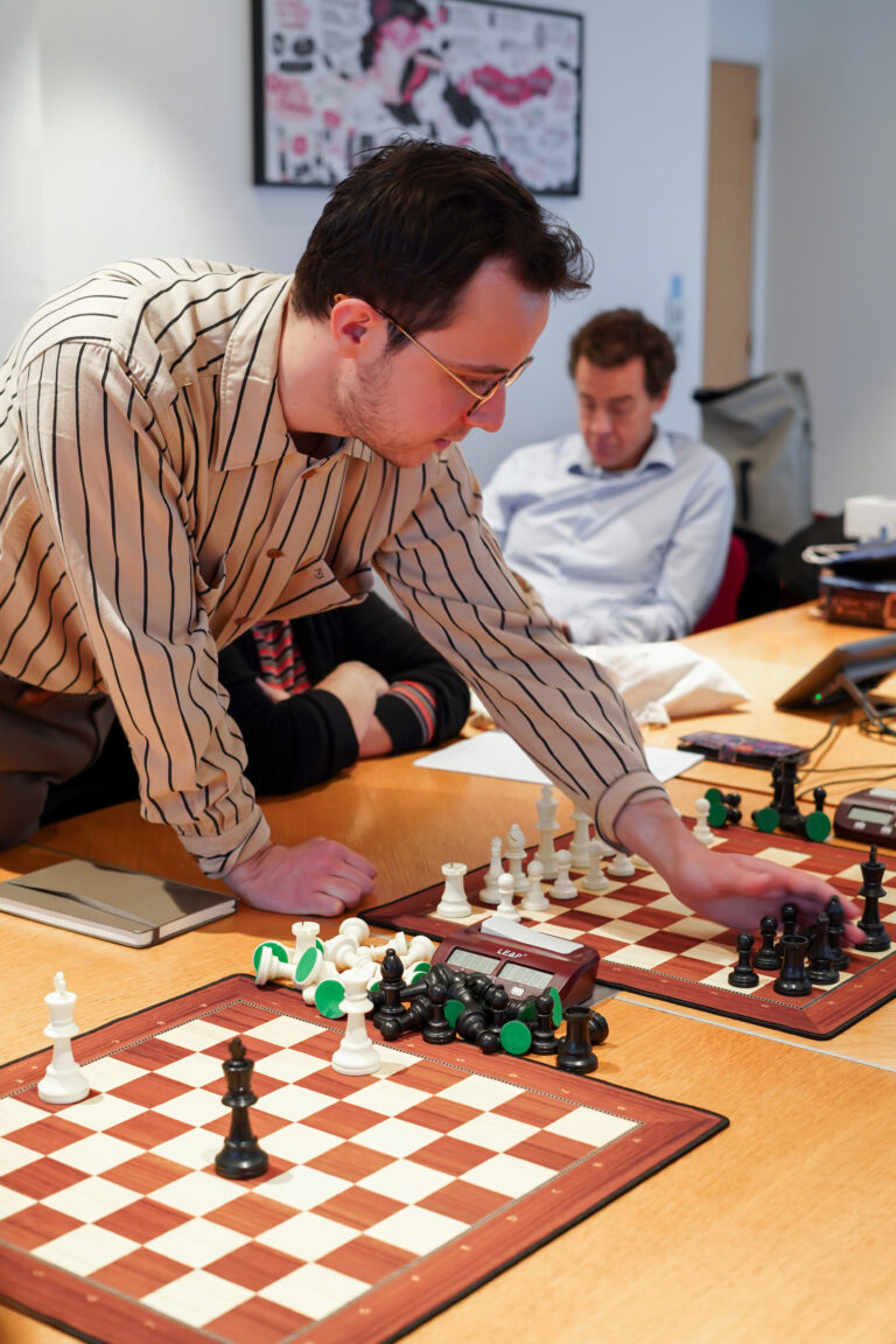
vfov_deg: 39.6
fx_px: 1867
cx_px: 448
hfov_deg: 27.0
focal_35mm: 50
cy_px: 672
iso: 800
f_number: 4
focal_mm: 50
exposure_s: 1/30
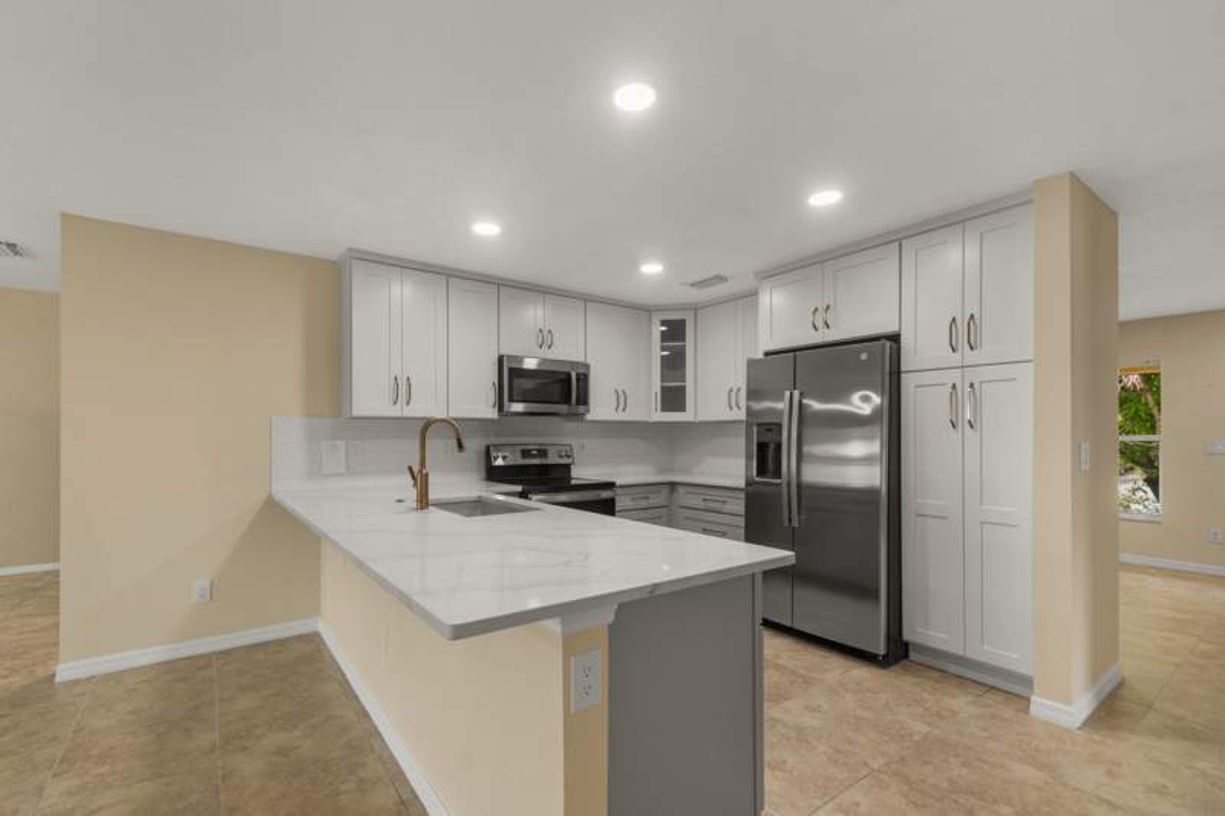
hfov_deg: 100.4
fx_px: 510
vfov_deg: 77.3
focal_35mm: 15
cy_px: 408
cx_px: 612
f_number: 6.3
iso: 320
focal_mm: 10
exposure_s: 1/10
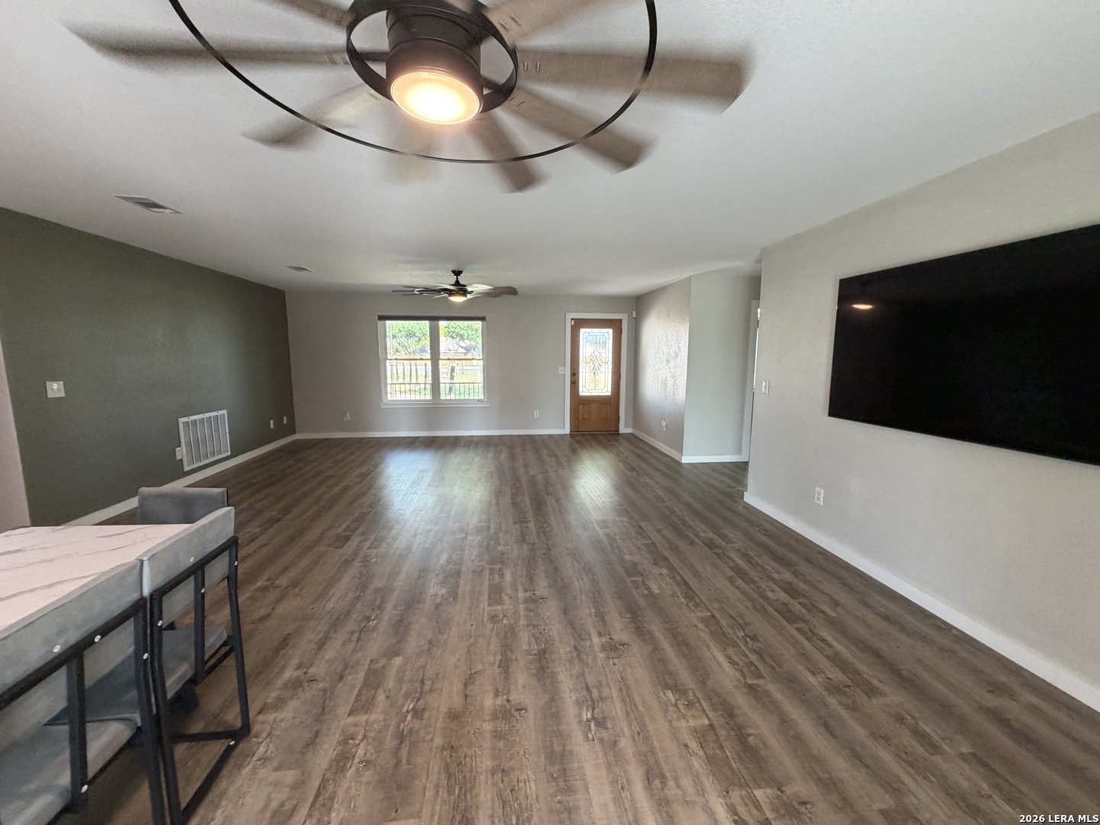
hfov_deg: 102.1
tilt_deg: -5.5
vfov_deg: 85.7
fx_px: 445
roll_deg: -2.8
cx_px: 550
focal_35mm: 14
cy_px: 412
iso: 200
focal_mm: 2.22
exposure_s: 1/60
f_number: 2.2
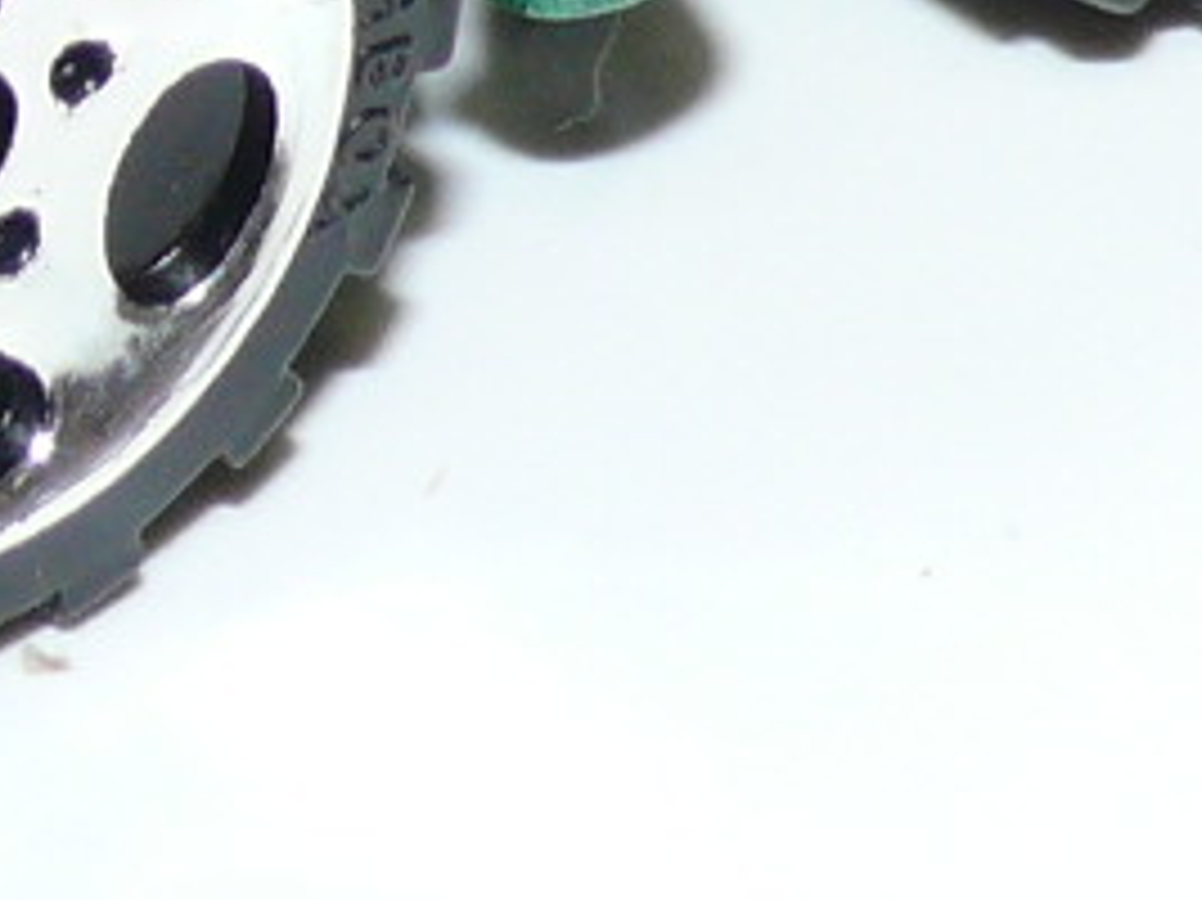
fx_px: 14126
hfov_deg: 4.9
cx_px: 522
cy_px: -1332
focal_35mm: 407
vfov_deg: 3.6
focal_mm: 10.8
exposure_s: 1/30
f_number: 4
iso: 100
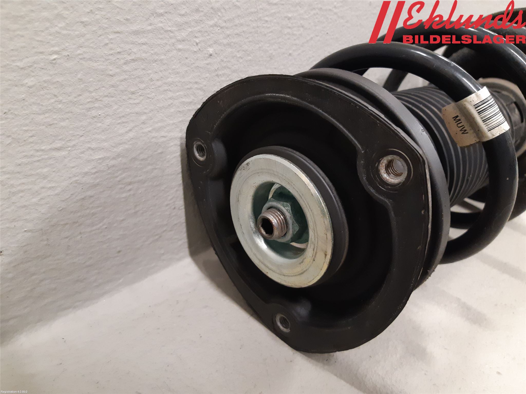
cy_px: 197
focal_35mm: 26
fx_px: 395
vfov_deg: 53.1
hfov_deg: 67.3
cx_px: 263
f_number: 1.7
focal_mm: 3.93
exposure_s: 1/33
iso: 250
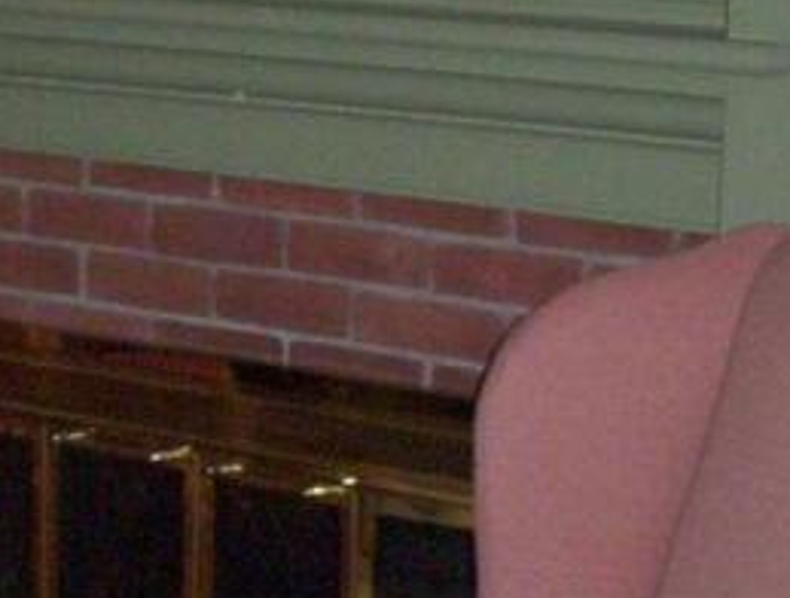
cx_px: -185
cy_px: 366
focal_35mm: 153
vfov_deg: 9.8
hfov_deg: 12.5
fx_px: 3503
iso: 140
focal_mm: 6
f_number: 4.5
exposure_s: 1/30
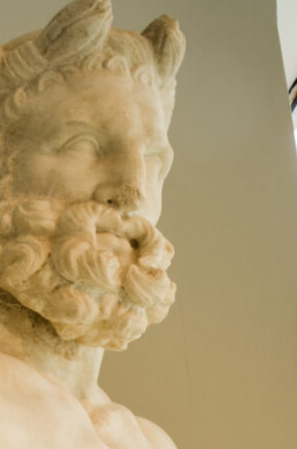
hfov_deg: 15.4
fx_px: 1072
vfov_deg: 23.0
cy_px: 415
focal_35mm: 86
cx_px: -10
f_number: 6.3
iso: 200
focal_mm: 25
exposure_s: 1/125
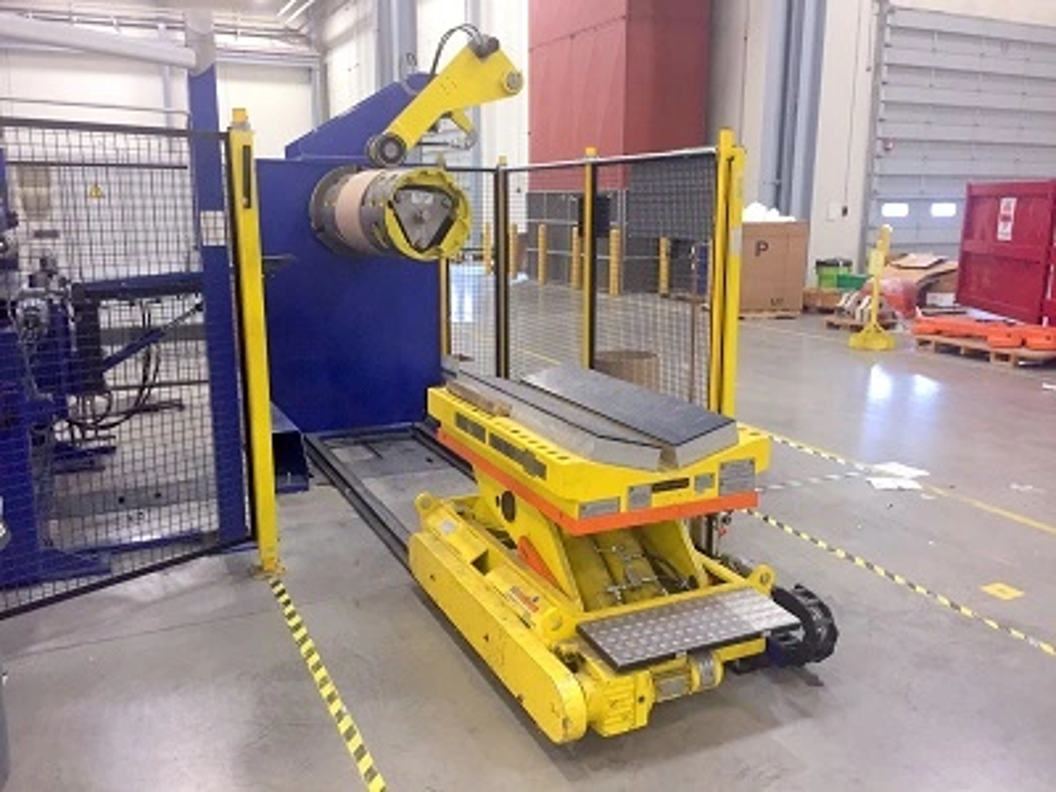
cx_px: 528
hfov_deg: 61.7
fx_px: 885
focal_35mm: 29
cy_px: 396
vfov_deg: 48.2
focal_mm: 4.15
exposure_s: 1/30
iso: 160
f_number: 2.2
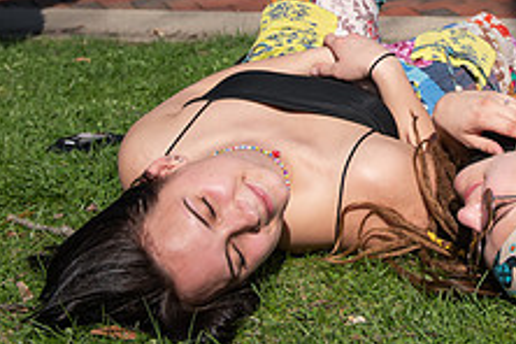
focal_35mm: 92
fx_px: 1319
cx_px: 449
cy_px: -50
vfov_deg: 14.5
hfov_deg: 21.7
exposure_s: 1/640
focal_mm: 34
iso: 100
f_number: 5
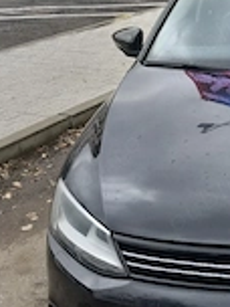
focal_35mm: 71
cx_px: 272
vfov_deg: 26.7
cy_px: 50
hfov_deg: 19.6
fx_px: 629
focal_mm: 4
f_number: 1.8
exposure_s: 1/50
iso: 32
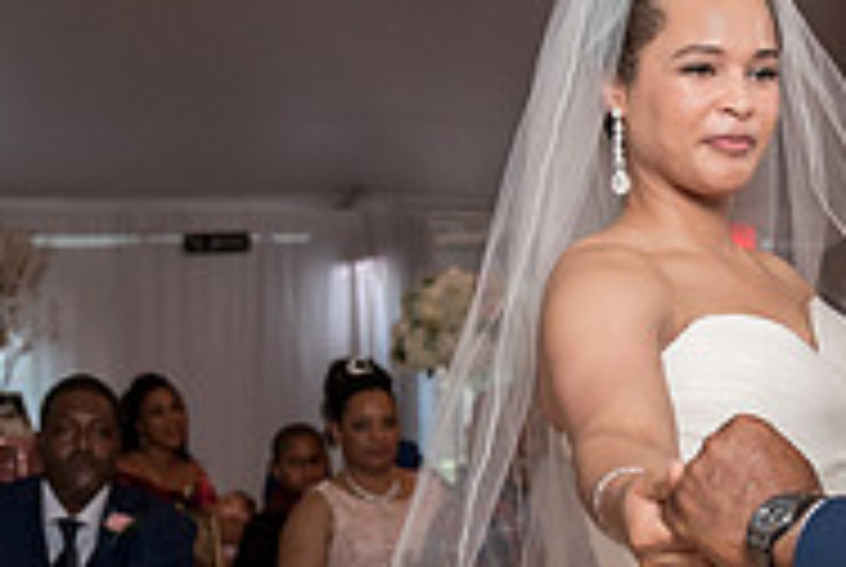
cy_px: 342
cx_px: 851
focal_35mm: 131
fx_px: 3083
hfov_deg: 15.3
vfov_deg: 10.5
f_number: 4
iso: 2000
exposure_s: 1/200
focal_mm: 35
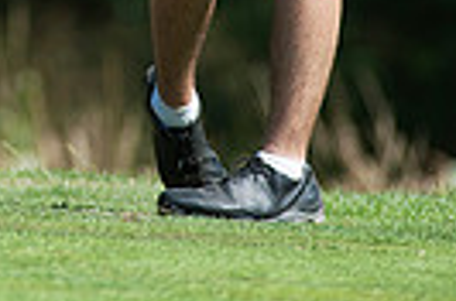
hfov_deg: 1.6
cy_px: -349
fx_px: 16579
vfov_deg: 1.0
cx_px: -171
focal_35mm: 1312
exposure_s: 1/4000
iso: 400
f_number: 4
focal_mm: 300
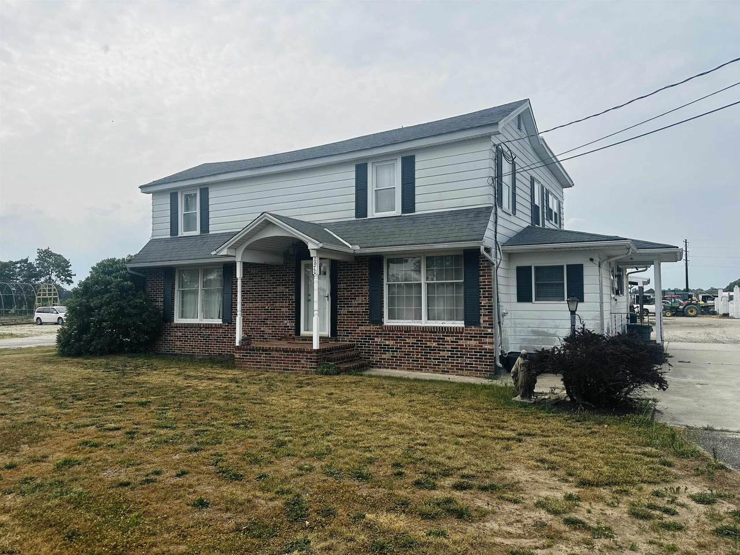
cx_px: 370
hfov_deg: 71.6
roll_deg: +0.2
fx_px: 513
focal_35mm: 24
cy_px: 278
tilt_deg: +2.3
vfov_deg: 56.8
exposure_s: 1/5525
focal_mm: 6.86
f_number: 1.78
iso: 80
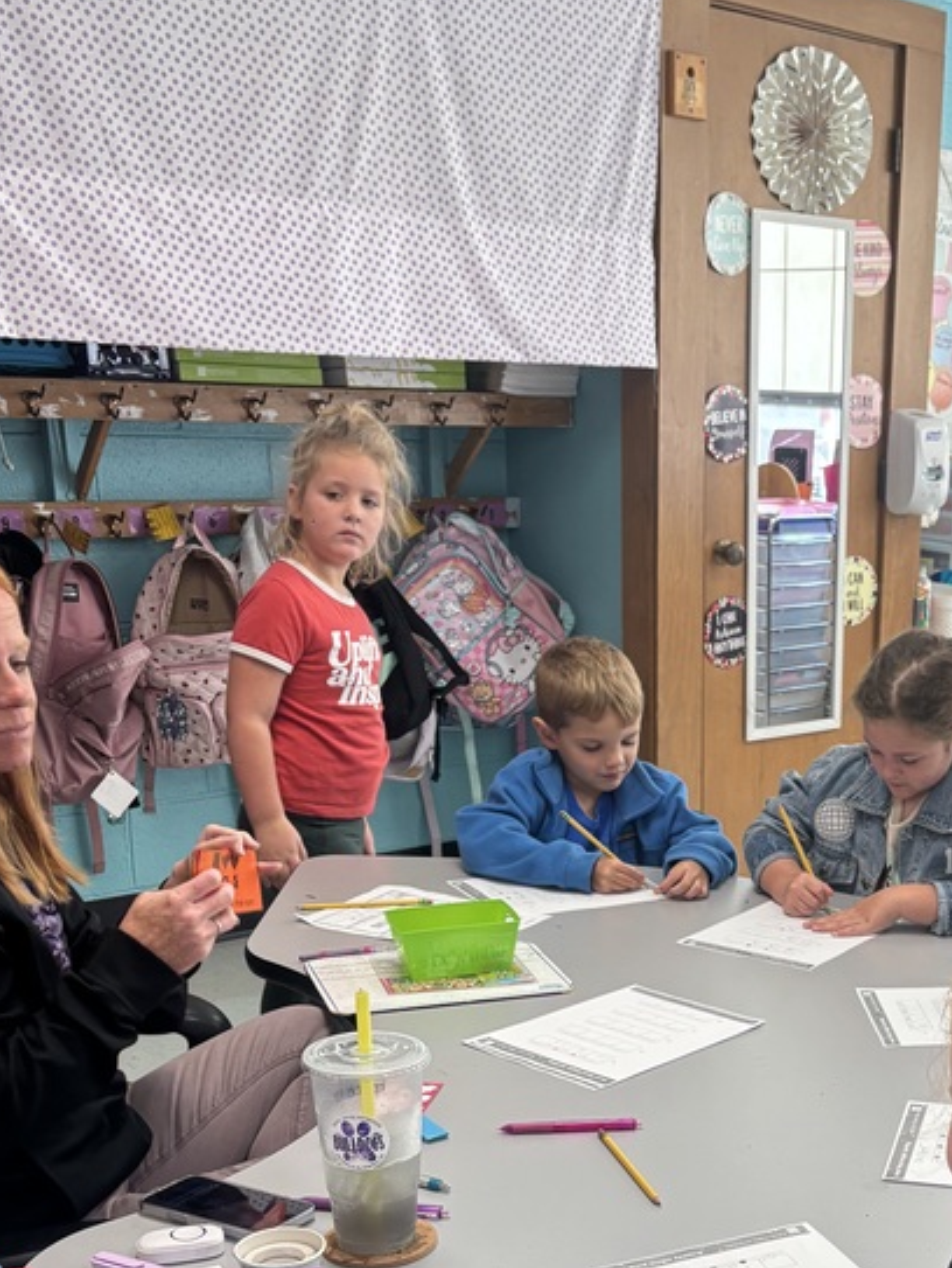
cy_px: 1016
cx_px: 863
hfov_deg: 28.5
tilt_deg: -20.6
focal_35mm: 49
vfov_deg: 37.5
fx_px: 1795
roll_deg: -2.8
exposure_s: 1/120
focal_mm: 5.96
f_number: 1.6
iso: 100
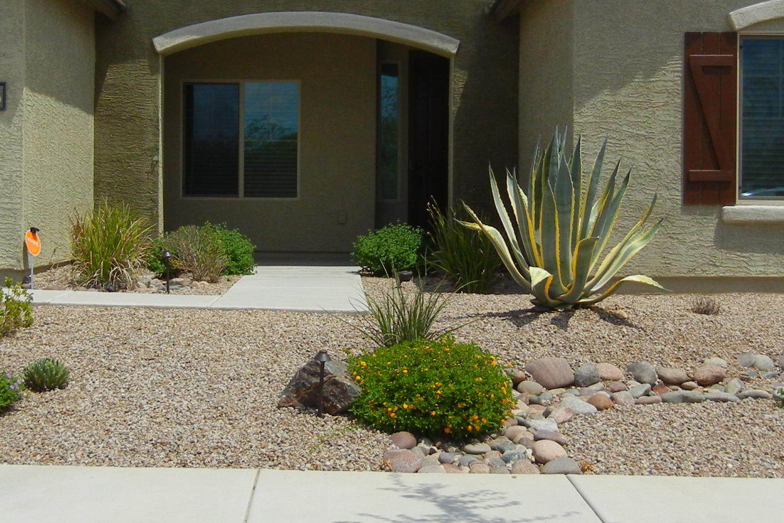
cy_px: 216
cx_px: 318
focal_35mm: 67
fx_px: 1459
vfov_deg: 20.3
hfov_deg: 30.0
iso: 160
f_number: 7
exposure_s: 1/856
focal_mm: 5.4
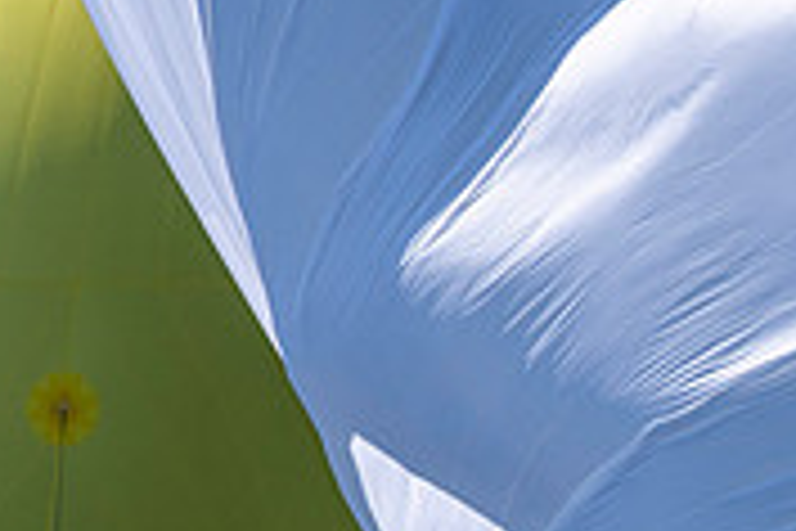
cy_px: 868
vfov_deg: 1.4
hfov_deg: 2.2
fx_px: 20982
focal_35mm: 949
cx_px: 1246
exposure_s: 1/1600
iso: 320
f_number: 5.6
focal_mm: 175
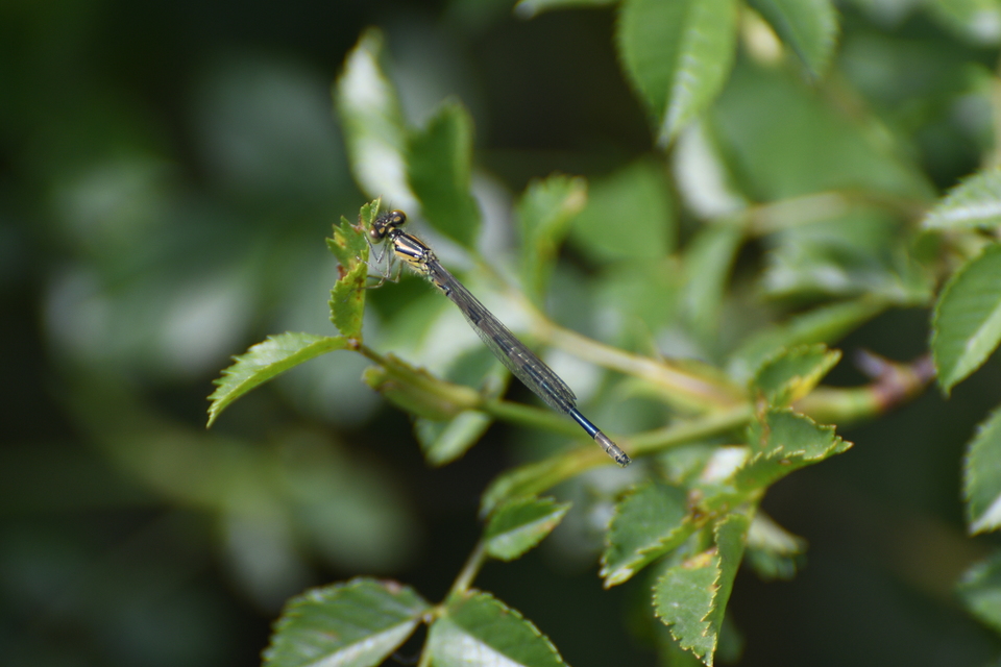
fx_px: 12512
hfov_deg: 4.6
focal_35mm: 450
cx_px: 500
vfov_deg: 3.1
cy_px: 334
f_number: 5.6
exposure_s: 1/1000
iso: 450
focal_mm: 300
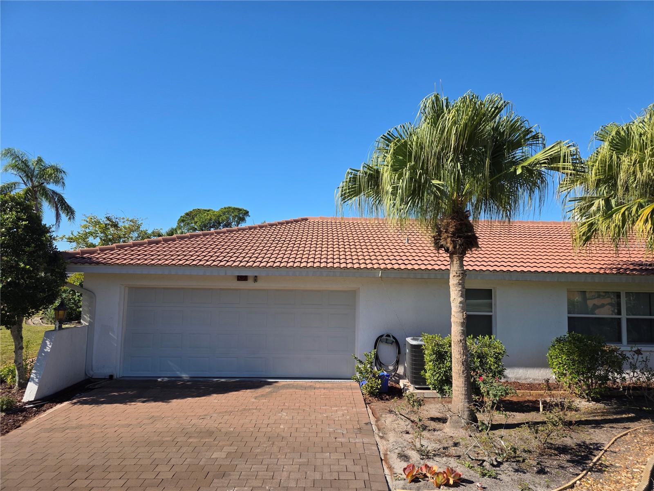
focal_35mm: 23
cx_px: 327
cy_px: 246
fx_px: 435
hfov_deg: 73.9
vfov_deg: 58.9
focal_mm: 6.3
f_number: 1.7
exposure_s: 1/4650
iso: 80
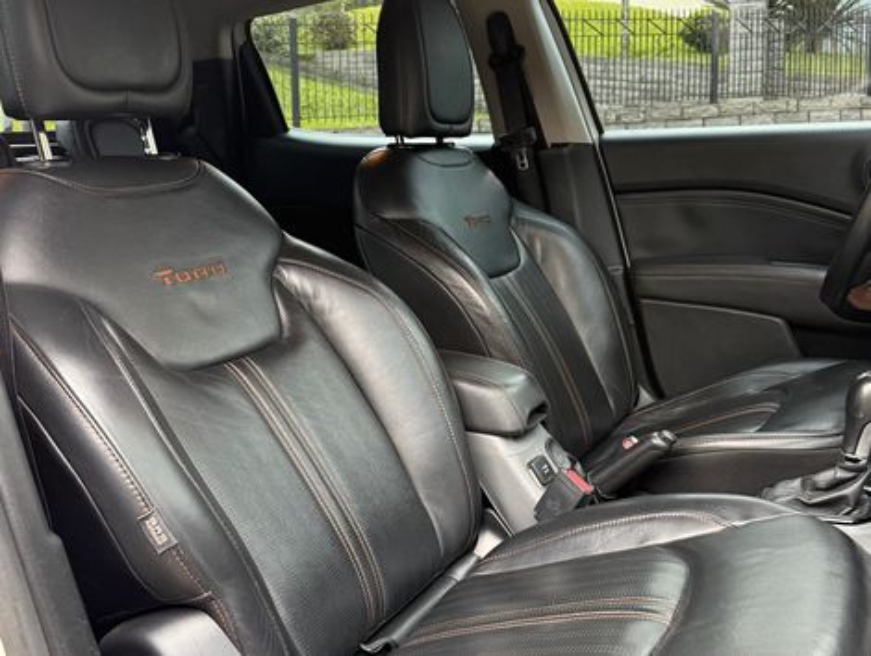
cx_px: 436
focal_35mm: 24
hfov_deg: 71.5
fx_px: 605
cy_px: 328
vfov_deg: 56.9
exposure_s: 1/60
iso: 400
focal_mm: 6.76
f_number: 1.78
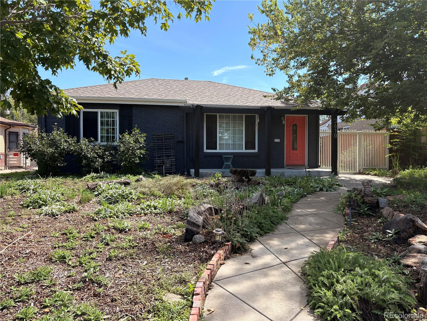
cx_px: 214
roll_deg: +0.2
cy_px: 160
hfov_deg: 67.3
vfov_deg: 53.1
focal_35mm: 26
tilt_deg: +0.0
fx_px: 321
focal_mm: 5.96
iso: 50
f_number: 1.6
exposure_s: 1/1484
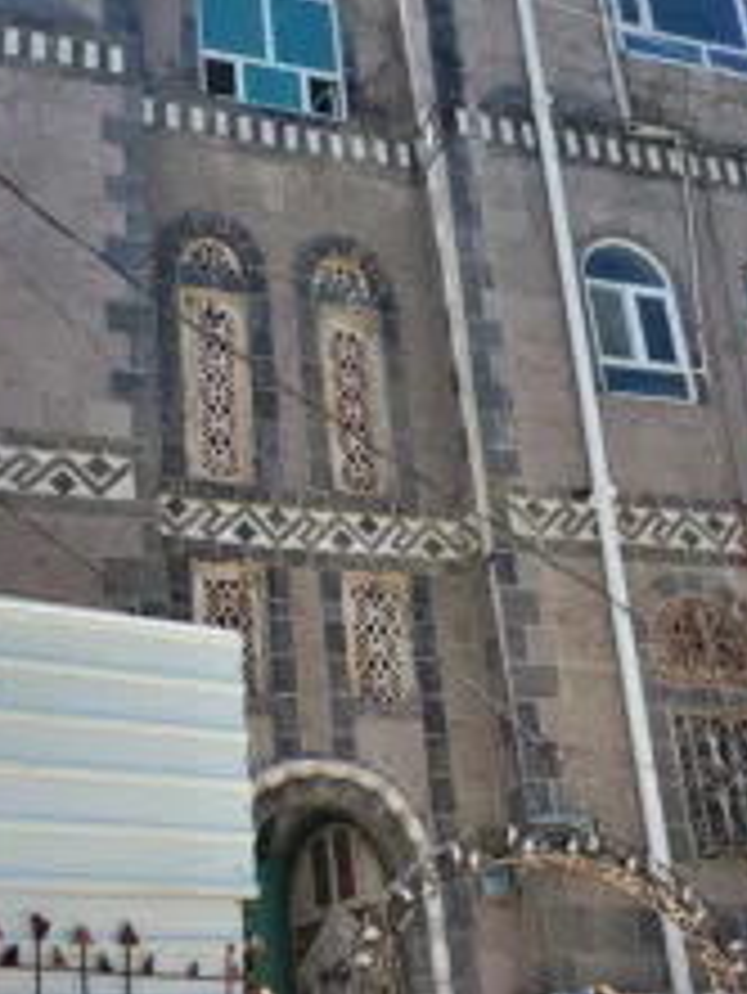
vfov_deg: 40.3
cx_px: 261
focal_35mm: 47
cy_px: 571
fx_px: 1351
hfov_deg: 30.7
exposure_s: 1/694
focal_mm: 4.3
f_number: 2.4
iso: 50
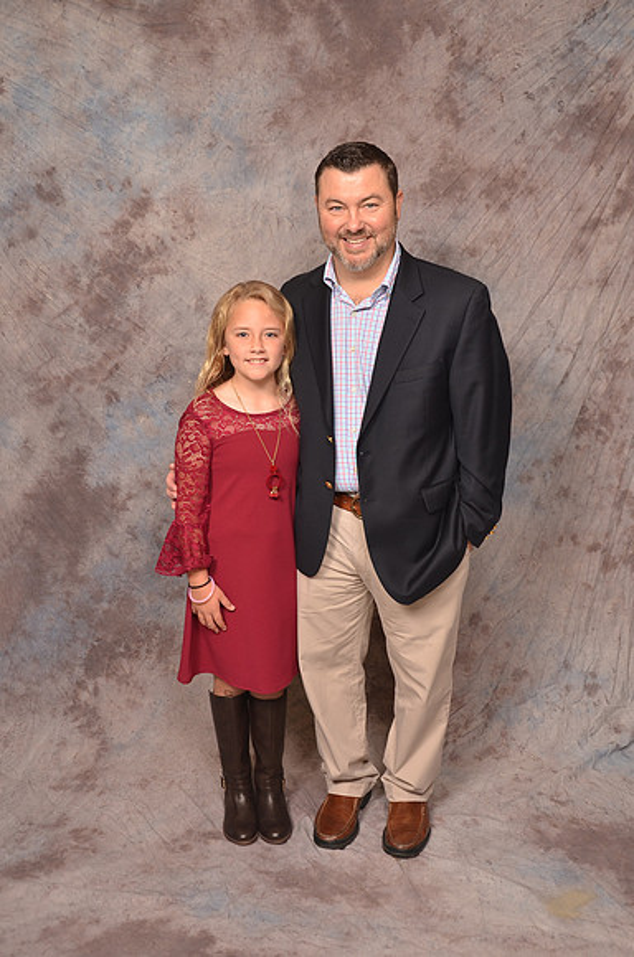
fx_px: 1035
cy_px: 478
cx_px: 317
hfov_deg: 34.1
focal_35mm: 39
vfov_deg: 49.6
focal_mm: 26
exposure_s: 1/60
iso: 200
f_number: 5.6
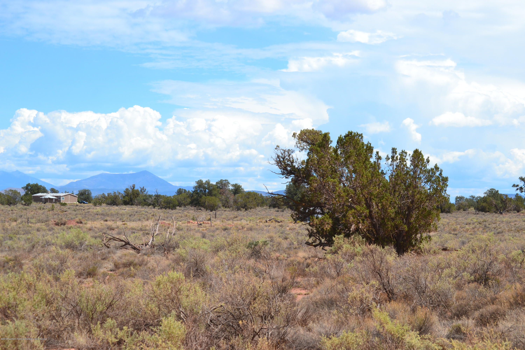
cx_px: 262
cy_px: 175
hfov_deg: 24.6
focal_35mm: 82
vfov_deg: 16.6
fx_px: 1203
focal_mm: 55
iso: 400
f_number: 11
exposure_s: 1/500
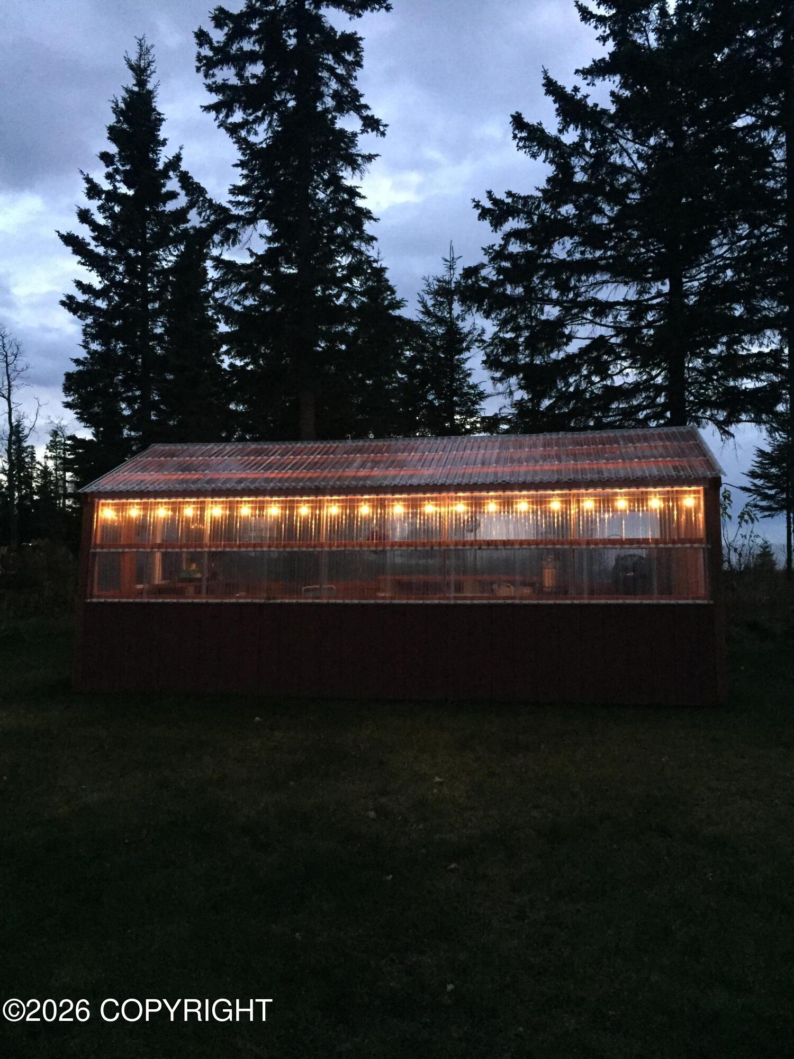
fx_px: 887
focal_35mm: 29
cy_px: 530
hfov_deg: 48.2
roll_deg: +0.5
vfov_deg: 61.7
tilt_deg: -0.3
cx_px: 397
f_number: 2.2
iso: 320
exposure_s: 1/15
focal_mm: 4.15
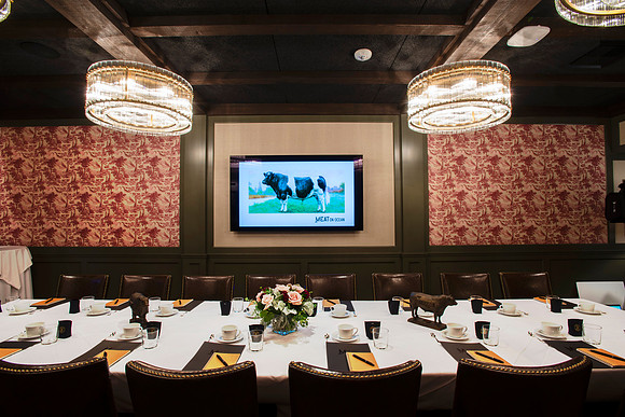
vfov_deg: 69.7
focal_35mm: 17
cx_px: 312
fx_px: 299
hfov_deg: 92.5
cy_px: 208
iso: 200
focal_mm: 17
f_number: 22
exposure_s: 5
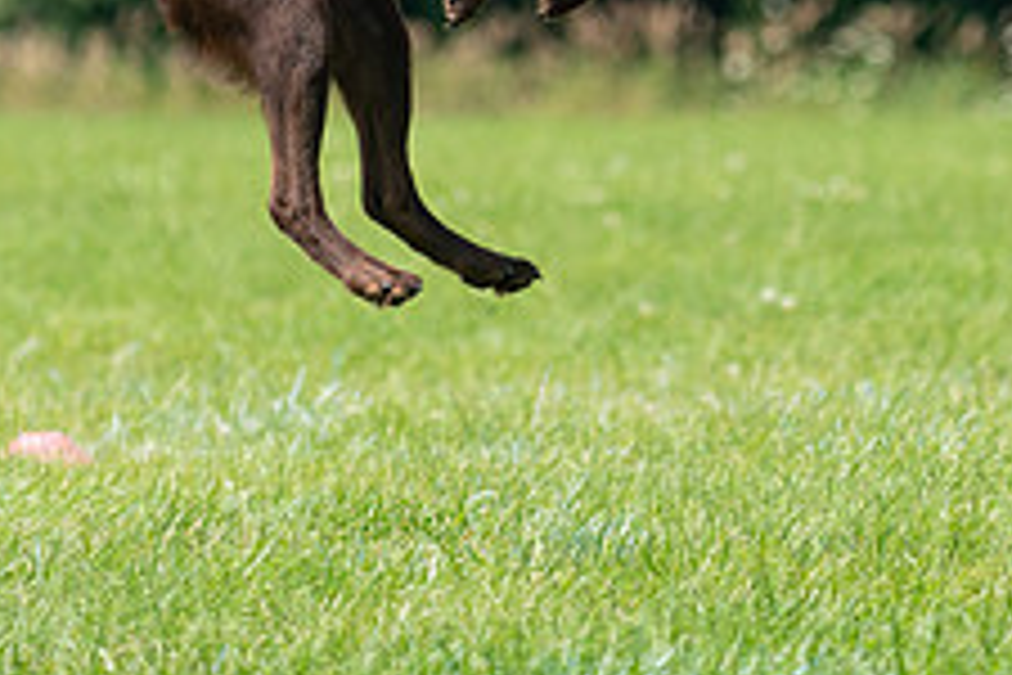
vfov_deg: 2.6
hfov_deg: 3.9
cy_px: -142
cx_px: 504
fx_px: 14982
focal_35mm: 533
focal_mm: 207
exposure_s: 1/4000
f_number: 5.6
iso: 1250
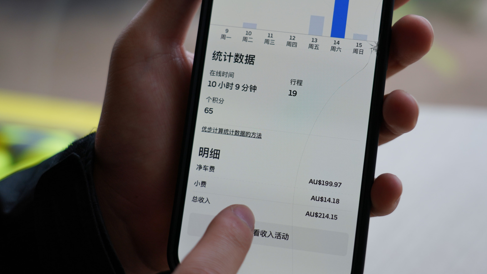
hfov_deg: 33.7
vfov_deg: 19.4
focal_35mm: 62
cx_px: 292
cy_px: 102
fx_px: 801
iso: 400
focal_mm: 48
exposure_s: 1/320
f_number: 4
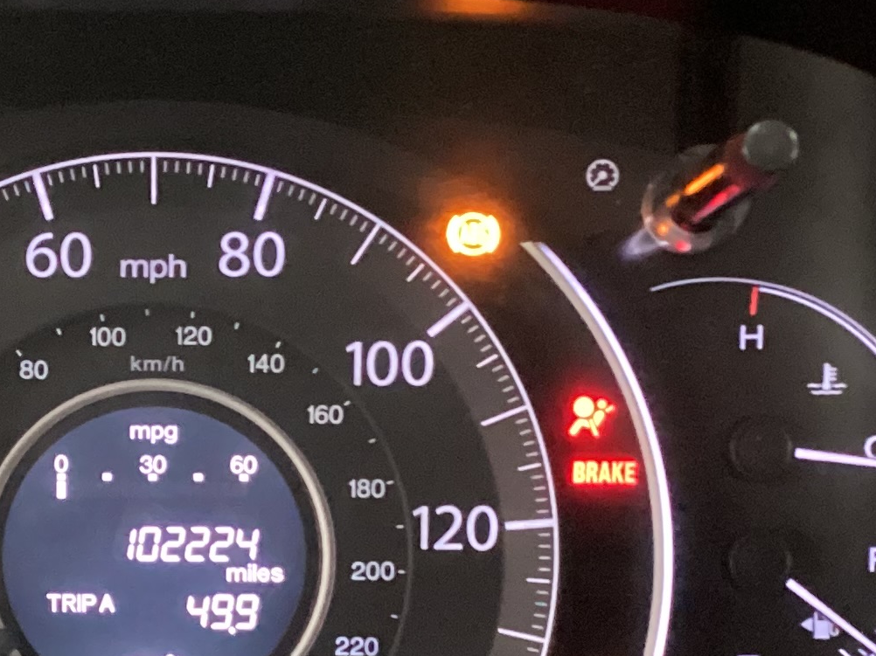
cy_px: 611
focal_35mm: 101
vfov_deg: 14.5
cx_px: 191
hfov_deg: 19.3
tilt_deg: -24.1
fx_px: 2555
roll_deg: -1.8
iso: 800
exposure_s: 1/25
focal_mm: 3.3
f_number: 2.4
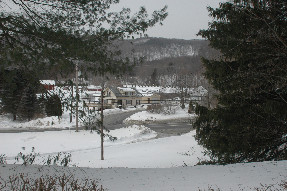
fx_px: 334
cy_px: 96
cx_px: 144
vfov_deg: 31.8
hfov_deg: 46.4
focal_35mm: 42
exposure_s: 1/500
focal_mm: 28
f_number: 11
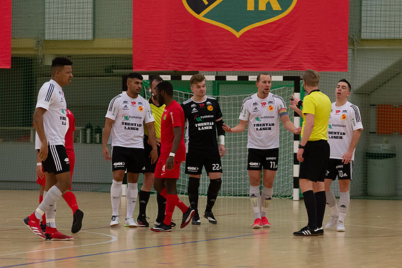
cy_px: 134
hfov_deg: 11.4
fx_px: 2019
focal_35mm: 181
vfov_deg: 7.6
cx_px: 201
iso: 3600
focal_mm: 180
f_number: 5
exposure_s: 1/640
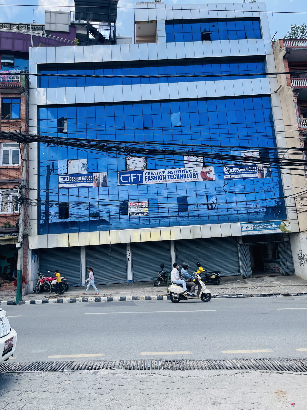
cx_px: 154
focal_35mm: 25
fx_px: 296
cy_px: 205
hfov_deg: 54.9
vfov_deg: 69.4
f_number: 1.6
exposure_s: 1/1225
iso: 32
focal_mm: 5.1
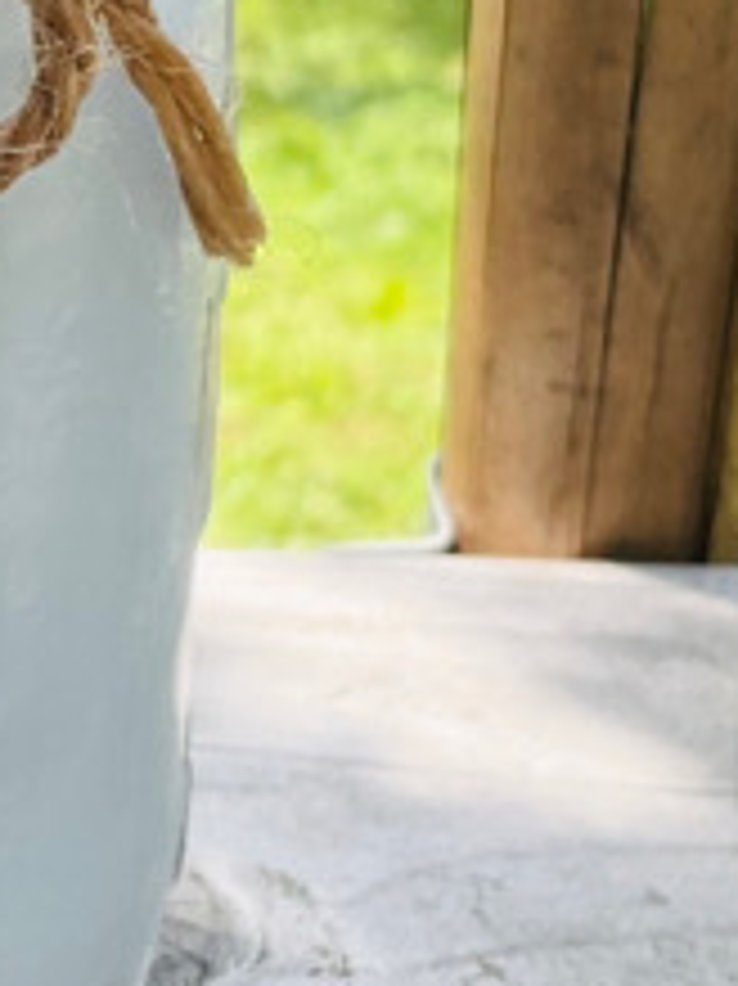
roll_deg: +1.5
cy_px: 92
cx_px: -351
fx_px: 3215
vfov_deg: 17.2
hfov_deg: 12.5
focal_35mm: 113
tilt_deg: -20.1
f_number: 1.8
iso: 16
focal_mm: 3
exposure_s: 1/454
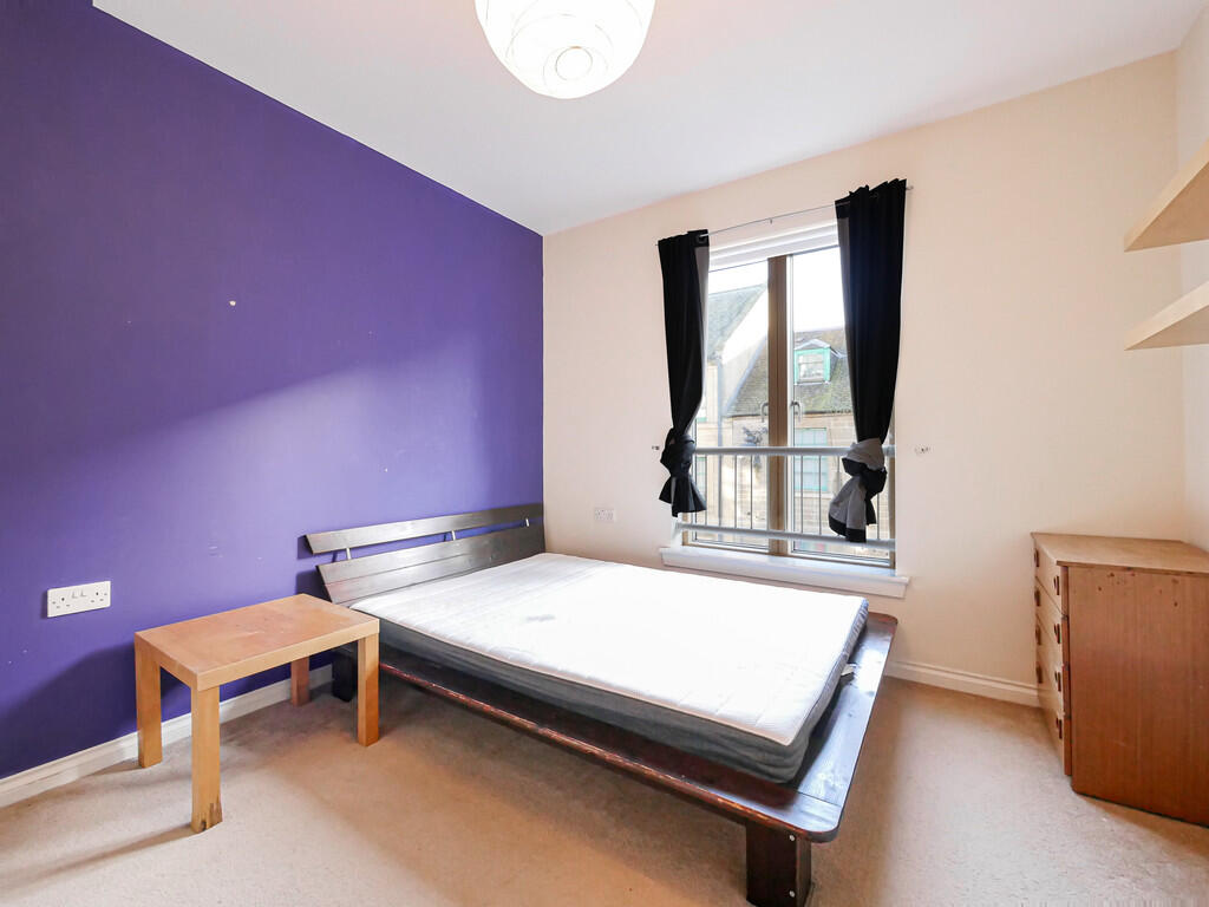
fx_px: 489
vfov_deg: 85.7
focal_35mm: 14
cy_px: 454
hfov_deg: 102.1
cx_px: 604
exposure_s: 1/60
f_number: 4
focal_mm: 7
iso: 3200
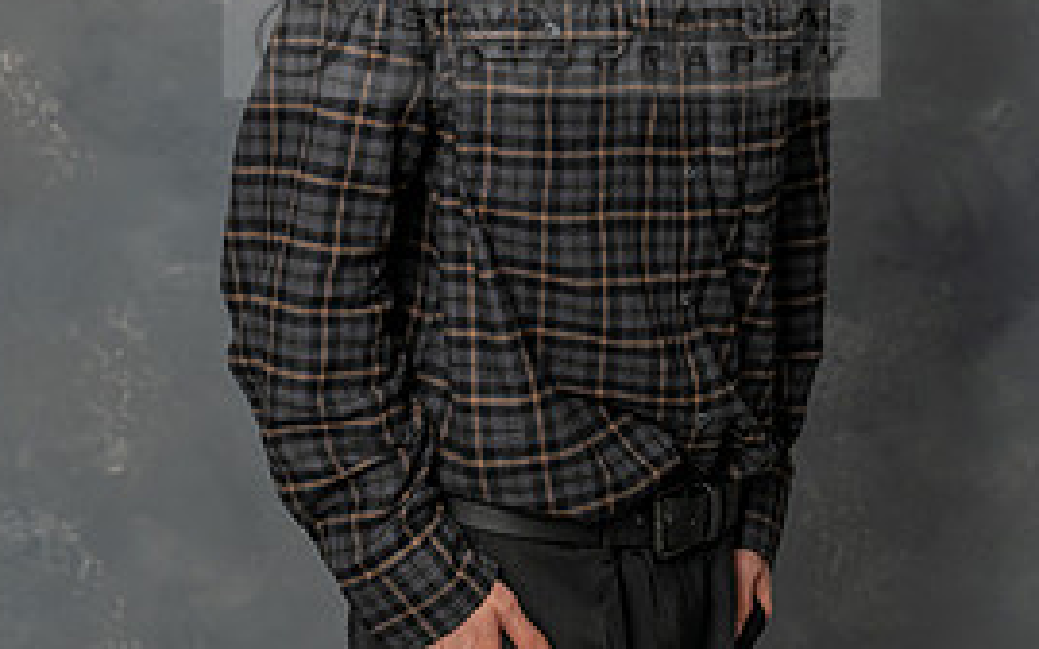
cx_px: 361
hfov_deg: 14.3
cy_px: 8
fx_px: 4133
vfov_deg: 8.9
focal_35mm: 146
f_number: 4
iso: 200
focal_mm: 57
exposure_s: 1/200
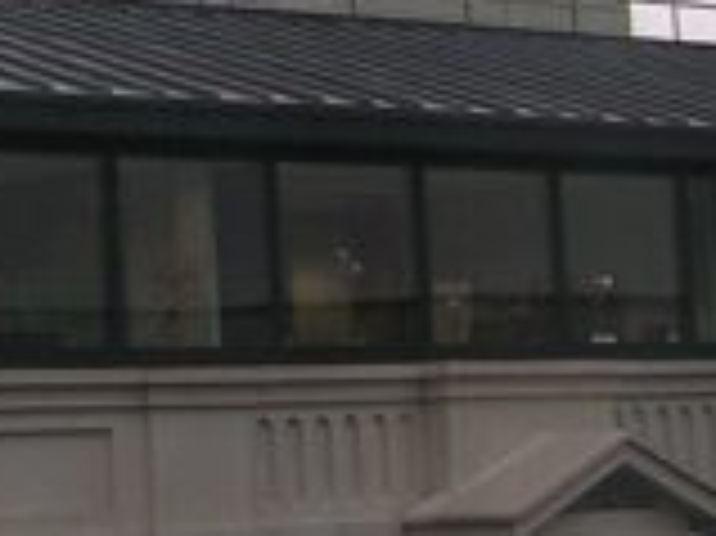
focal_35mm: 153
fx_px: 3162
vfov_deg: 9.6
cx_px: -356
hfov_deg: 12.3
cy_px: -18
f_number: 2.8
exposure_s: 1/242
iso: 50
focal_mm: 5.8
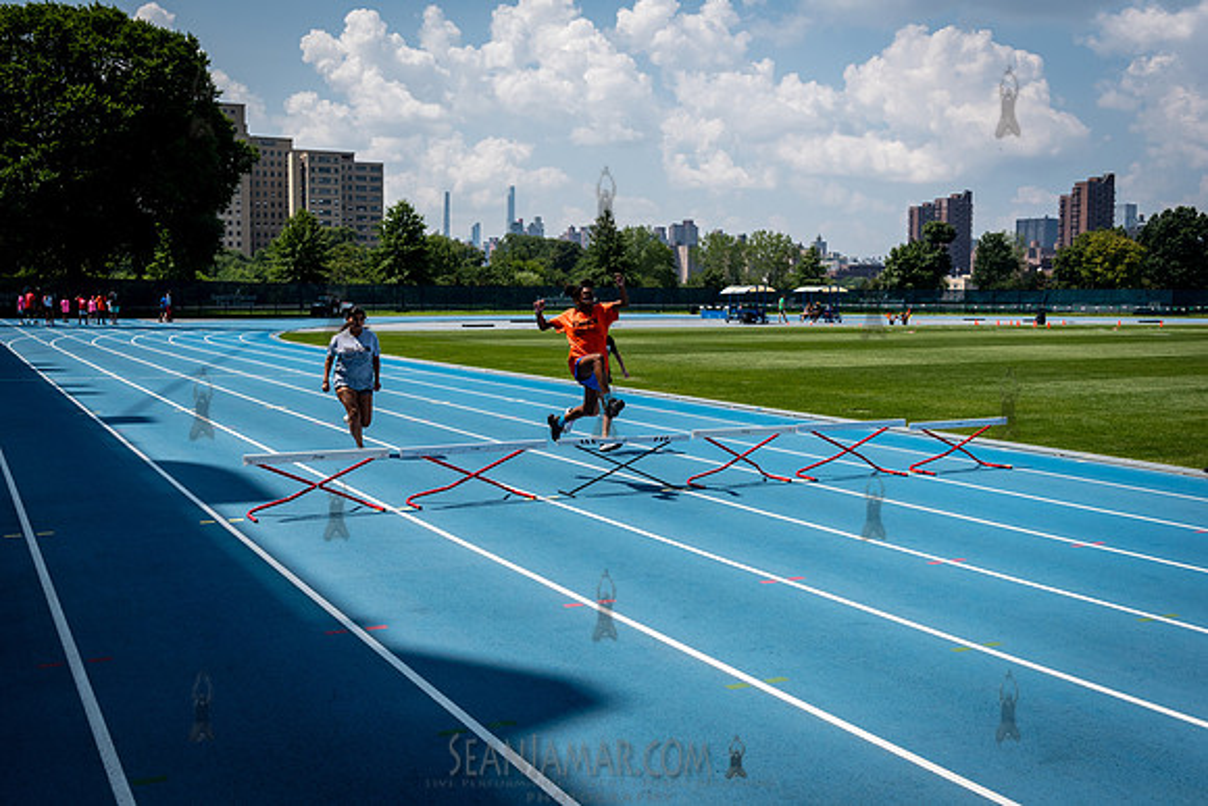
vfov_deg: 37.7
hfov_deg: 54.2
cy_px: 401
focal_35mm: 35
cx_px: 570
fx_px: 1180
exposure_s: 1/3200
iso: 400
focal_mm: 32
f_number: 5.6
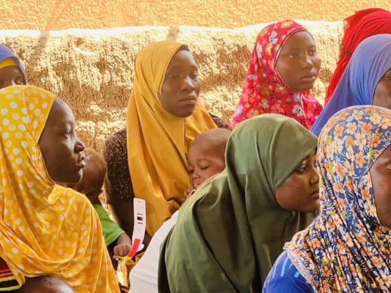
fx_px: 1570
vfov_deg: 10.6
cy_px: 218
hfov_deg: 14.2
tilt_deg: -9.9
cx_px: 177
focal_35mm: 139
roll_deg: +1.9
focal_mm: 9
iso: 250
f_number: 2.8
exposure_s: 1/121
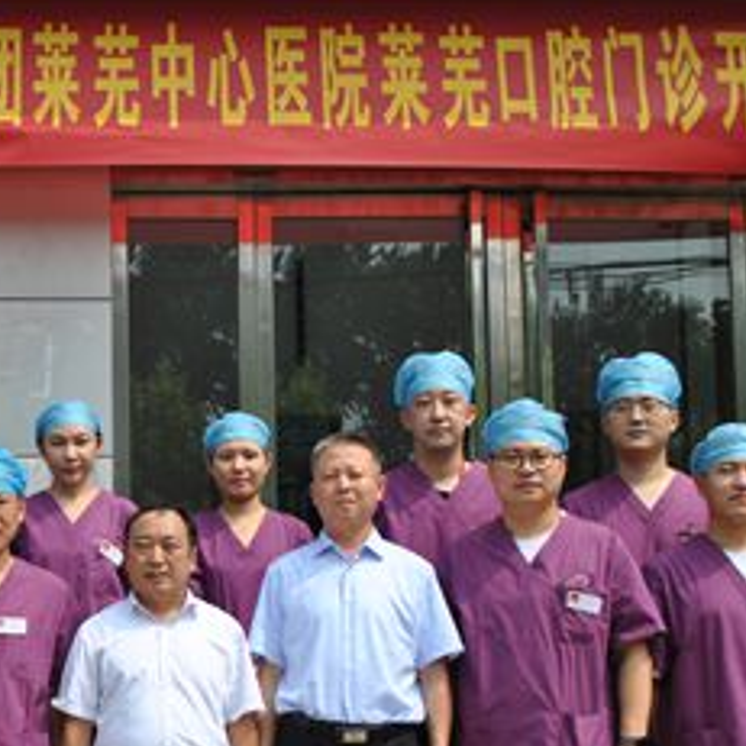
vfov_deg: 23.8
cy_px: 525
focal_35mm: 72
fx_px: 1755
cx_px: 32
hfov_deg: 23.2
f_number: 8
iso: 100
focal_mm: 26
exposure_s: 1/250
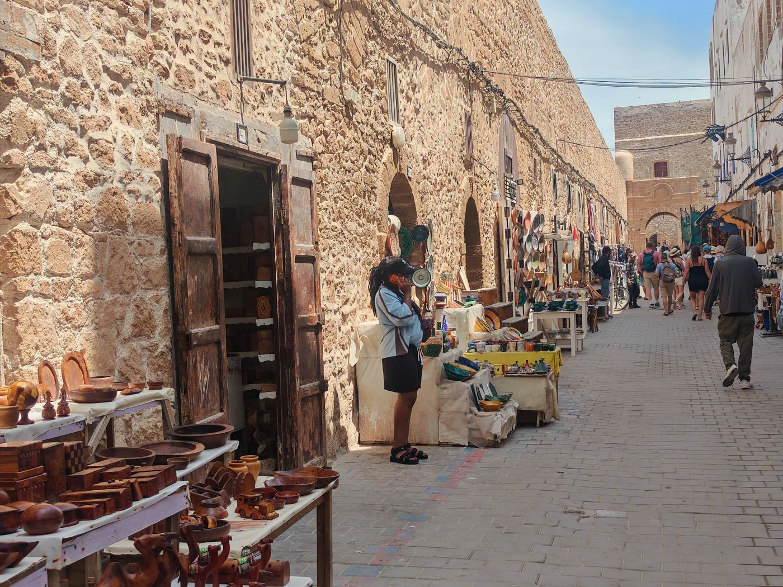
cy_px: 294
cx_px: 392
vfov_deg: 30.3
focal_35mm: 48
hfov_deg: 39.7
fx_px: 1086
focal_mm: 6.83
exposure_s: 1/2500
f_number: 2
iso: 50
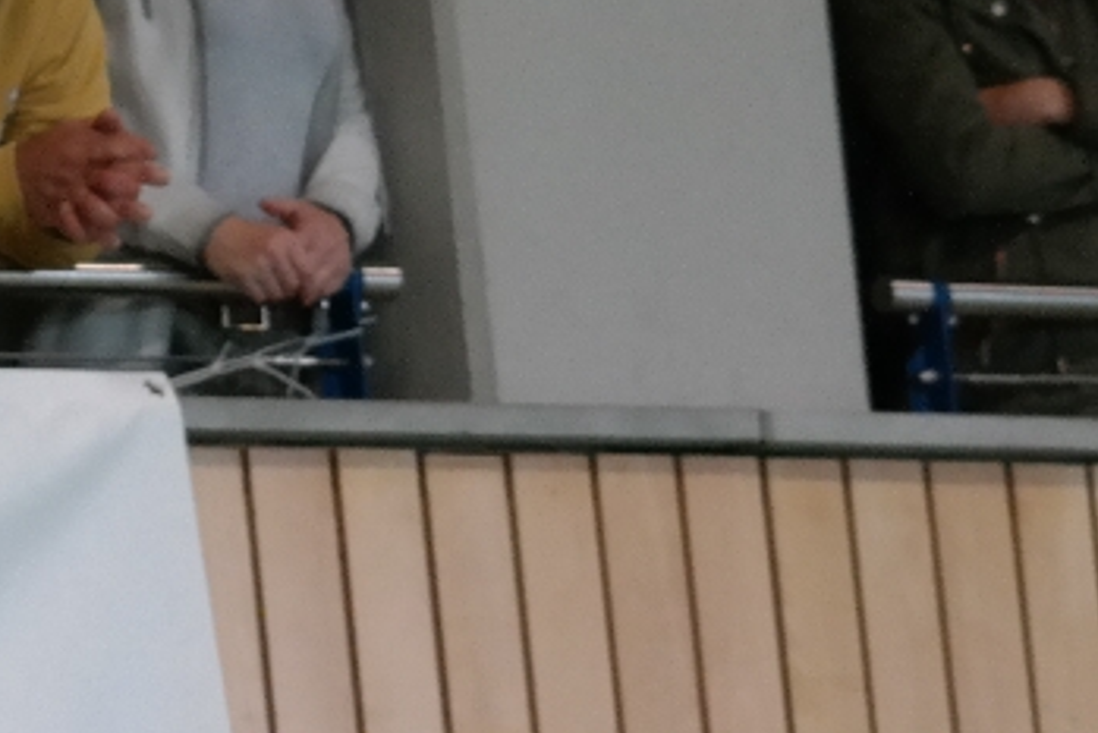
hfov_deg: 3.6
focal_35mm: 577
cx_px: -834
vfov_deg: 2.4
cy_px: 198
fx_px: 17605
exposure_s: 1/125
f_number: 4.5
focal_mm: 82
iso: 1600
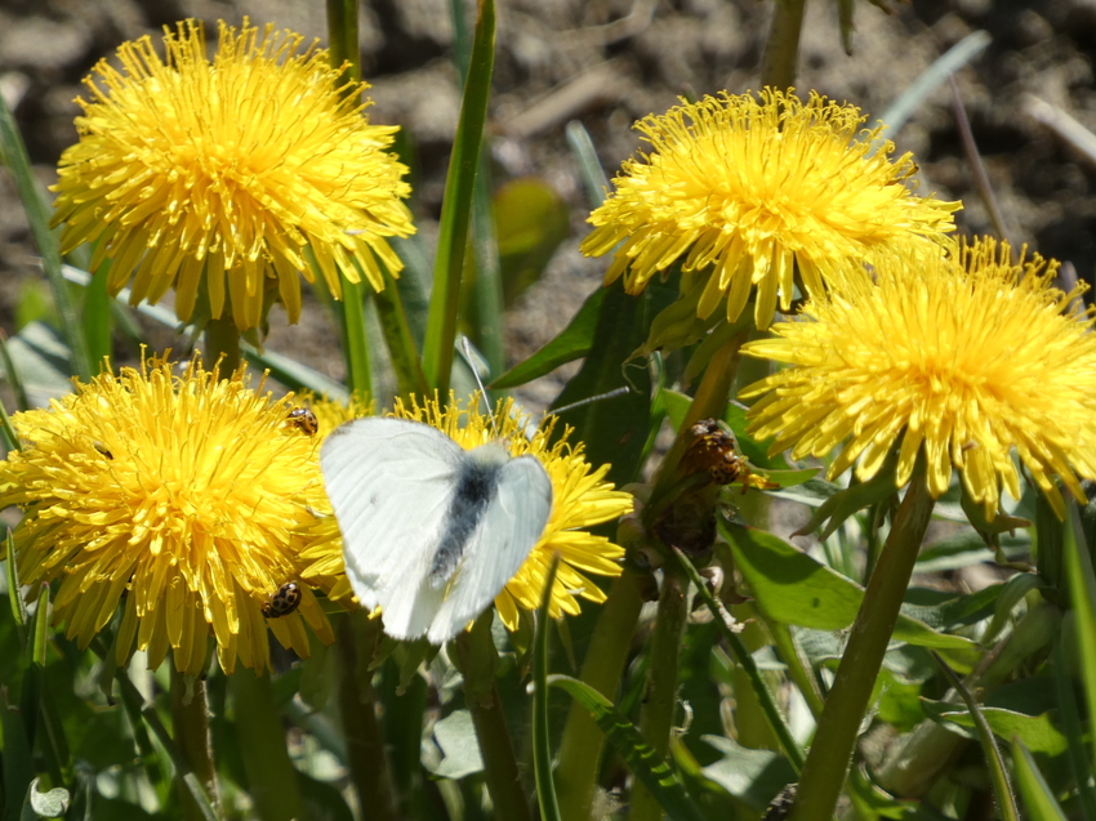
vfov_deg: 2.0
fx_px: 24056
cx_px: 547
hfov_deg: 2.6
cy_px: 410
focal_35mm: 760
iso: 80
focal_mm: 135.6
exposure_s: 1/160
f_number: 5.6
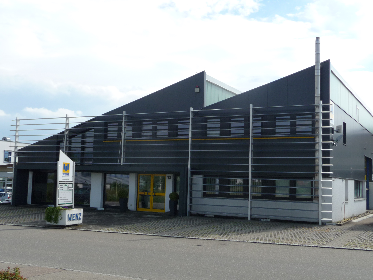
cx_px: 186
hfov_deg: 43.9
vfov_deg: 33.6
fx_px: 463
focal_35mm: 43
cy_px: 140
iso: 100
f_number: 4
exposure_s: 1/800
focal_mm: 7.1
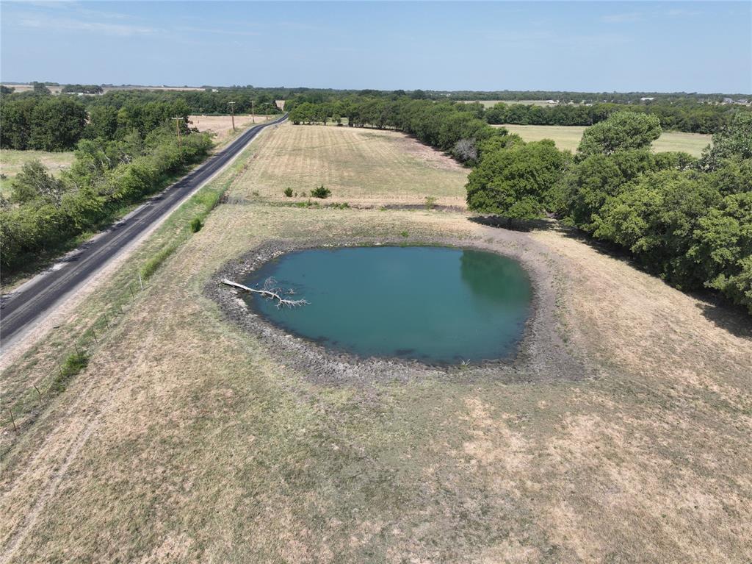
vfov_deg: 56.8
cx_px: 376
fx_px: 521
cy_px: 282
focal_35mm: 24
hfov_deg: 71.6
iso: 100
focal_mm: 12.29
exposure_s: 1/1600
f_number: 2.8
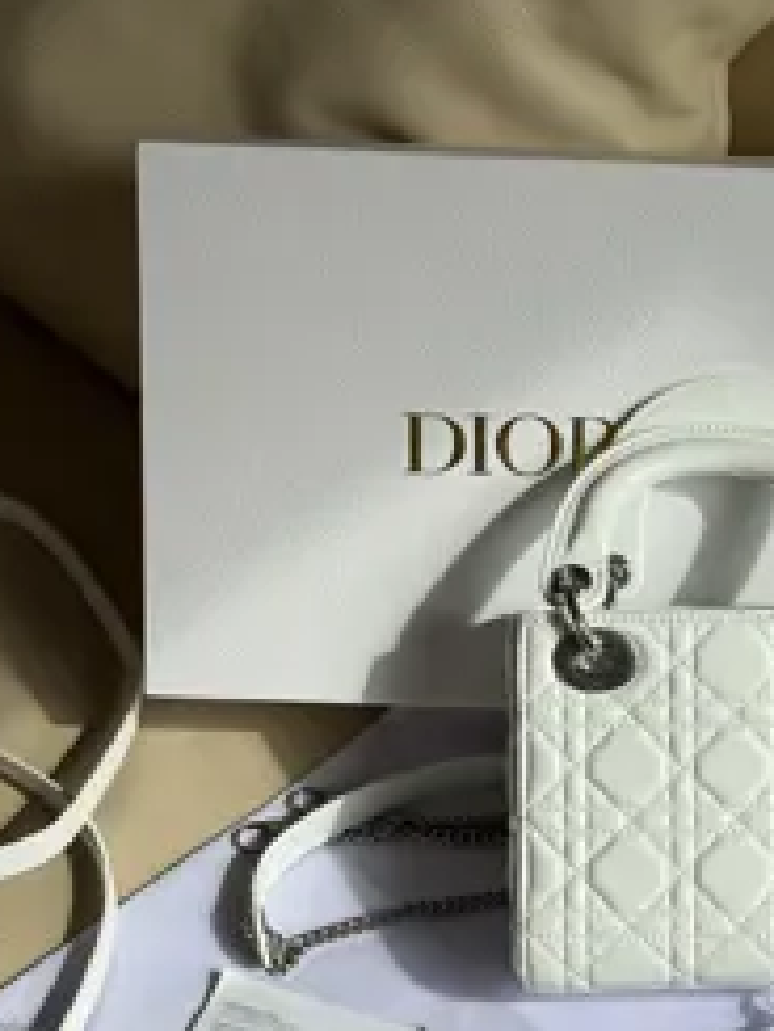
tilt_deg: -51.1
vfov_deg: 20.7
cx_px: 719
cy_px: 728
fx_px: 2800
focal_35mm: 94
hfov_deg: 15.5
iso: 64
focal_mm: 6.76
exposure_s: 1/1242
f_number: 1.78
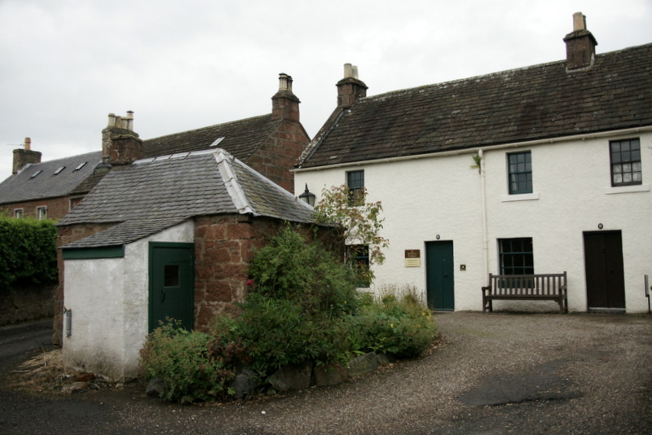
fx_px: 543
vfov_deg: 43.6
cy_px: 218
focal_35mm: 30
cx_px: 326
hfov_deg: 61.9
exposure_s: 1/3000
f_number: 3.5
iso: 800
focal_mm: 20
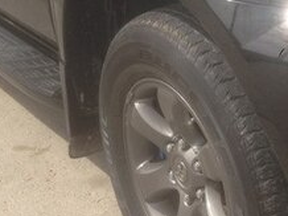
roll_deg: -0.2
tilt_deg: -19.1
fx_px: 831
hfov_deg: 19.3
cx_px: 259
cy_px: -64
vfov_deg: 14.2
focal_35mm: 100
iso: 50
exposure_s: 1/661
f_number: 2.4
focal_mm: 4.12
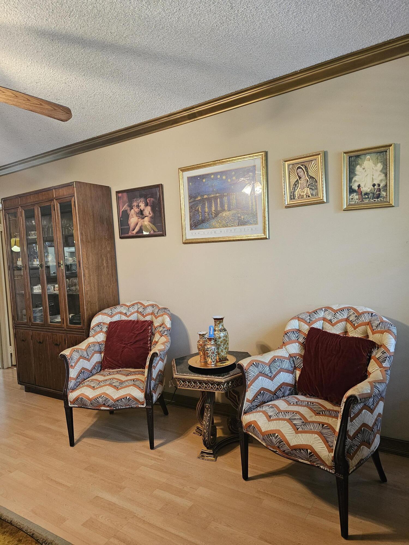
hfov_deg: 58.9
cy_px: 272
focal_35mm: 23
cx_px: 204
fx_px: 362
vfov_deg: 73.9
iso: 640
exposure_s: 1/120
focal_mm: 6.3
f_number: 1.7
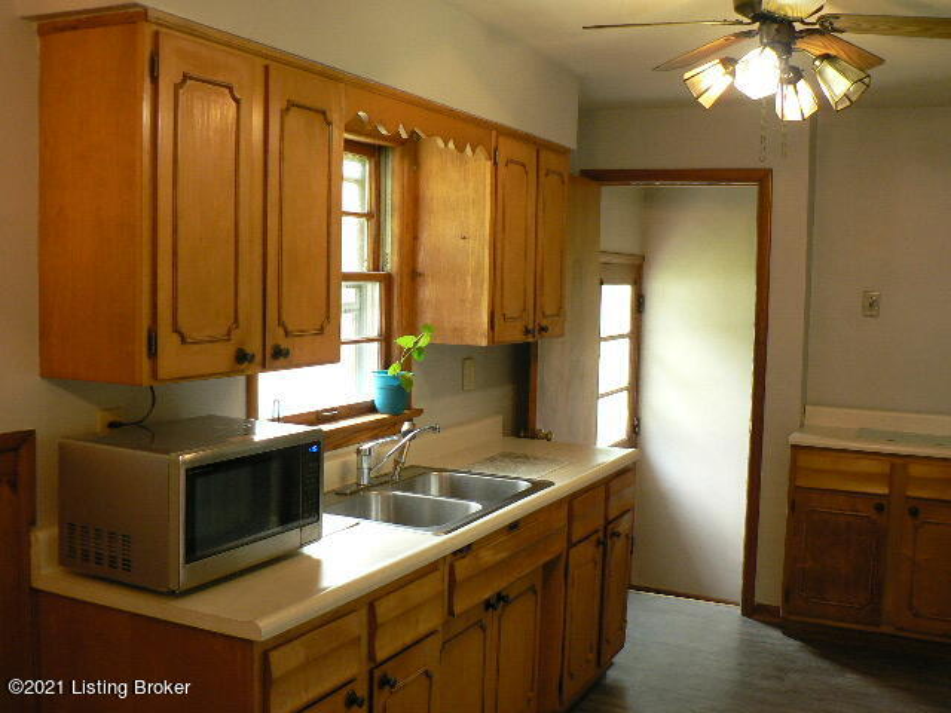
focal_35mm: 36
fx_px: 989
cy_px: 356
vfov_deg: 39.7
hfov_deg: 51.4
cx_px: 476
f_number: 2.8
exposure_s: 1/25
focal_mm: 6
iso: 200
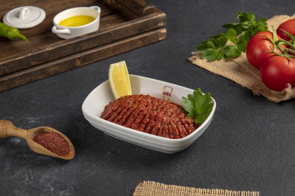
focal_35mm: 84
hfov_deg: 24.2
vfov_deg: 16.2
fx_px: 688
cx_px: 148
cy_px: 98
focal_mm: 70
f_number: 10
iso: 100
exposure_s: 1/160
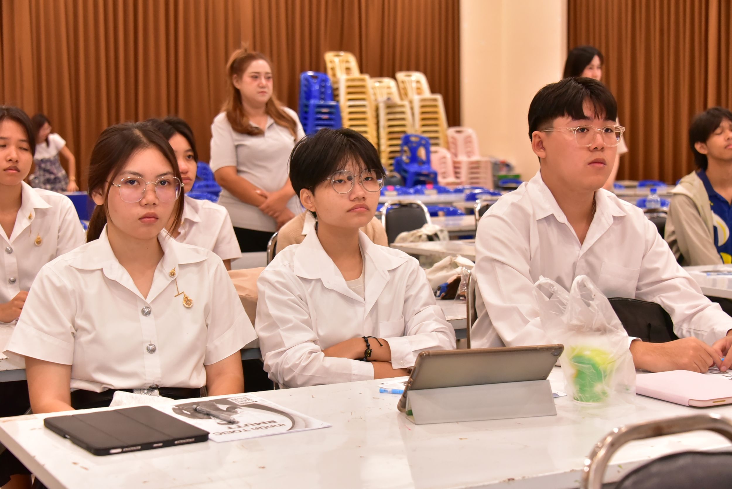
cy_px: 244
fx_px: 1261
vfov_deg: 21.9
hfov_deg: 32.4
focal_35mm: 62
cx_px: 366
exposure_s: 1/200
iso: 5000
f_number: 5.6
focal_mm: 62
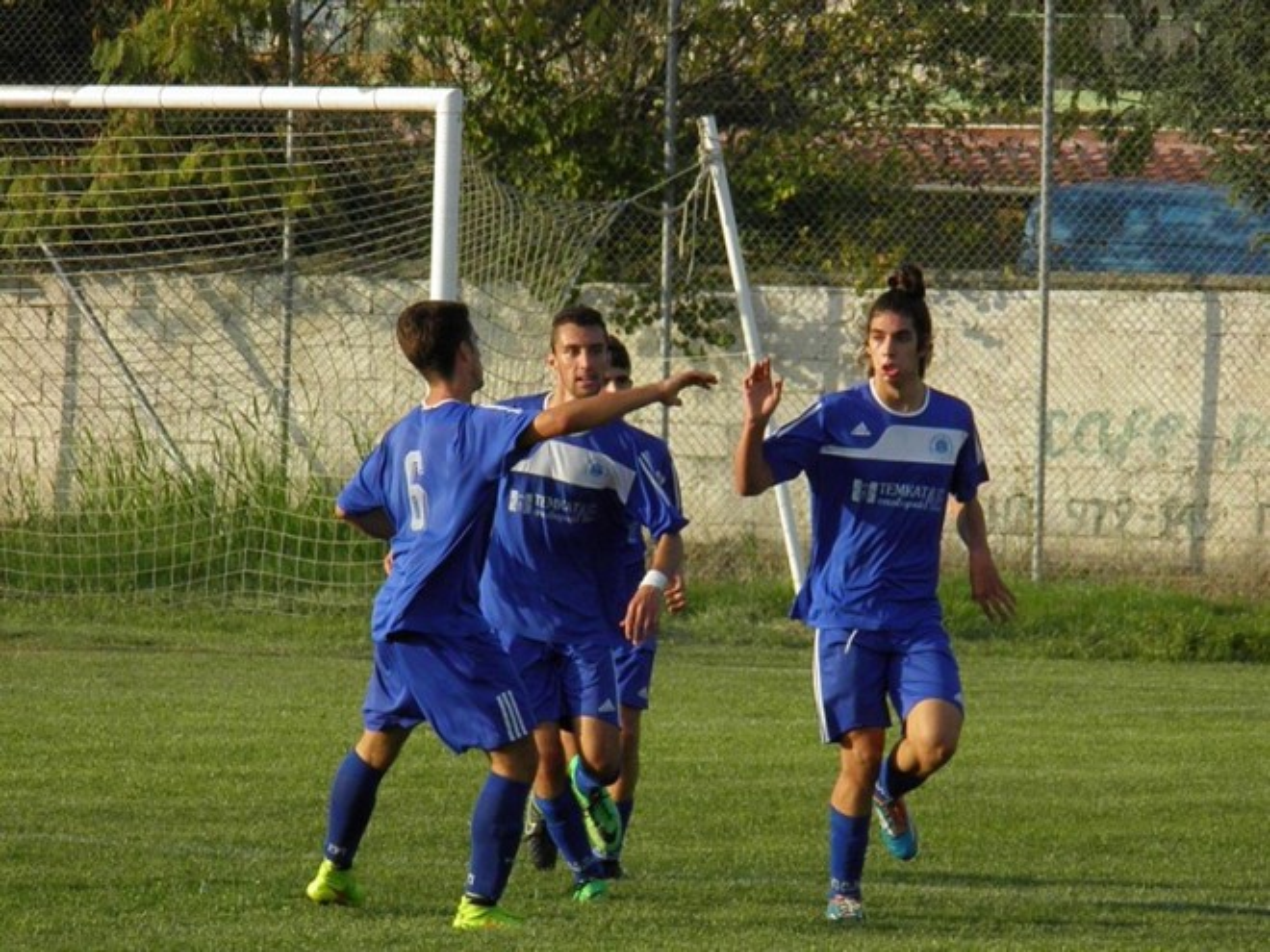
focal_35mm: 370
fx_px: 13575
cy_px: 476
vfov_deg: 4.0
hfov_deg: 5.4
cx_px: 635
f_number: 6.2
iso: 500
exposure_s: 1/1250
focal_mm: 66.5
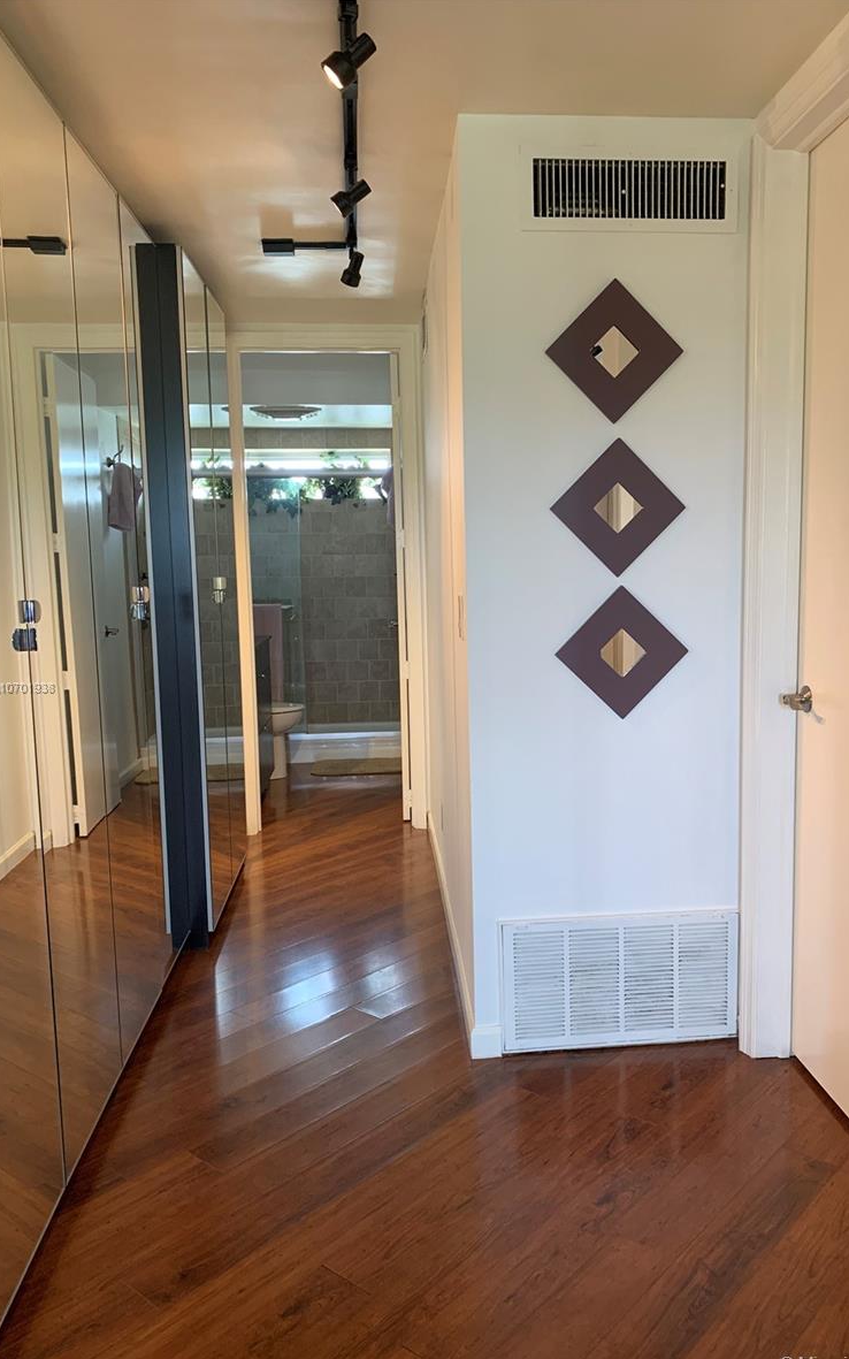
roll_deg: +0.8
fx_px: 1037
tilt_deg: -5.9
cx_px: 469
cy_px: 688
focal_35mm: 28
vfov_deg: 66.5
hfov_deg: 44.5
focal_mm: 4.25
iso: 125
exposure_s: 1/60
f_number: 1.8
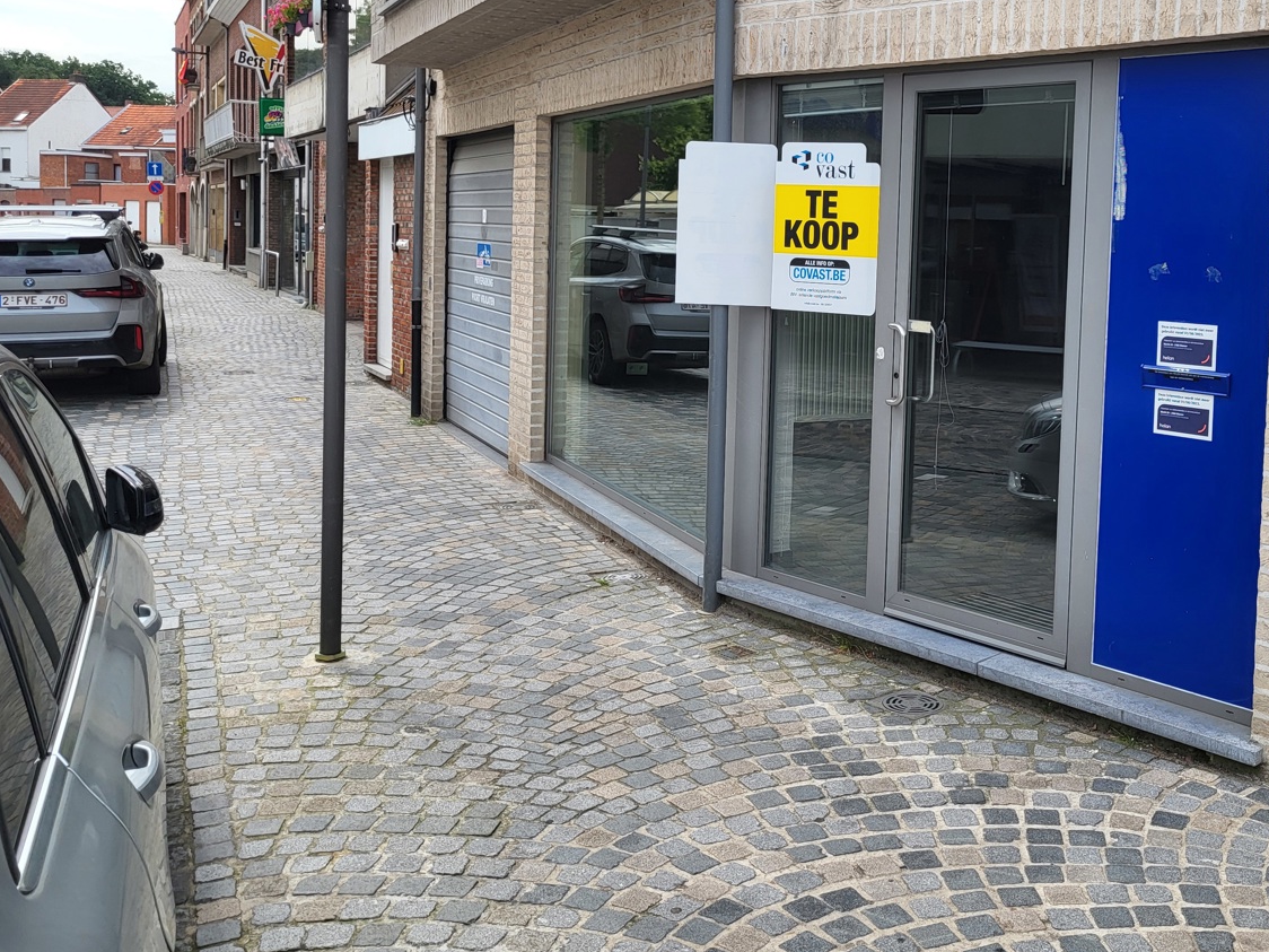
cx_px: 894
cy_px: 348
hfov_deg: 48.8
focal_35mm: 37
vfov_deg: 38.4
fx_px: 1356
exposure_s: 1/1114
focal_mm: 5.4
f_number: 1.8
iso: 40
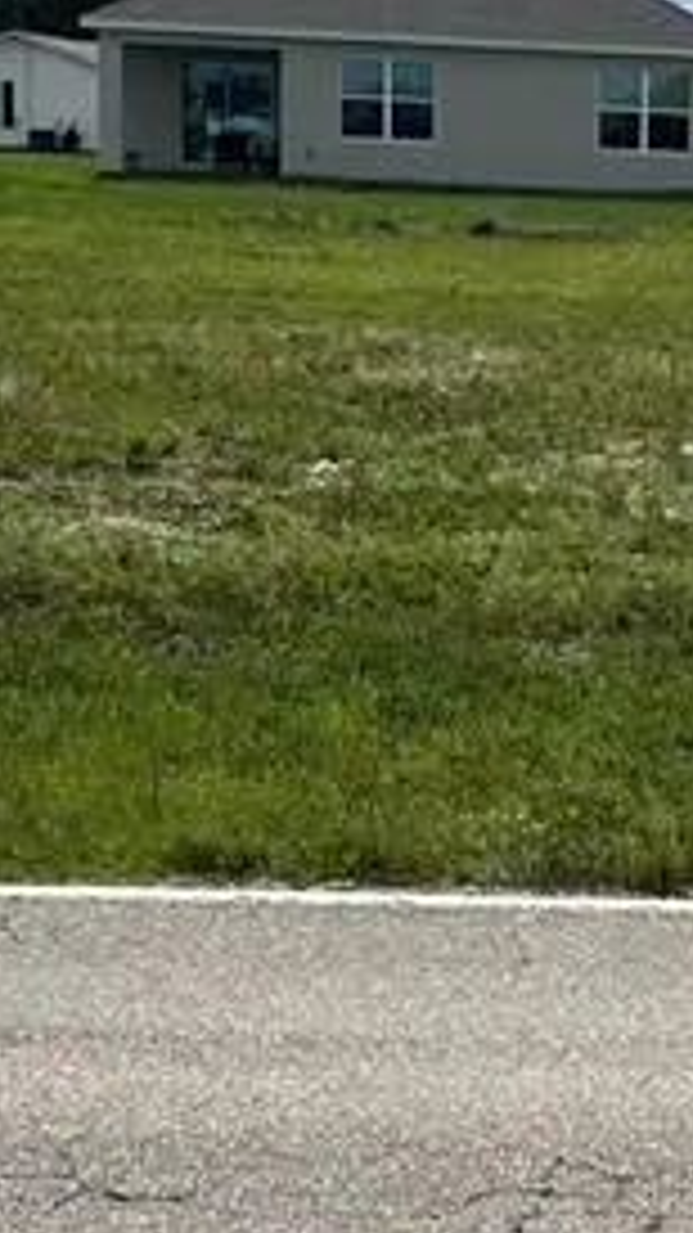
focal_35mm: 106
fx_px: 3465
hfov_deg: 11.2
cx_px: 846
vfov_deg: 20.1
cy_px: 783
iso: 50
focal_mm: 5.7
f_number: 1.5
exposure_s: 1/8696
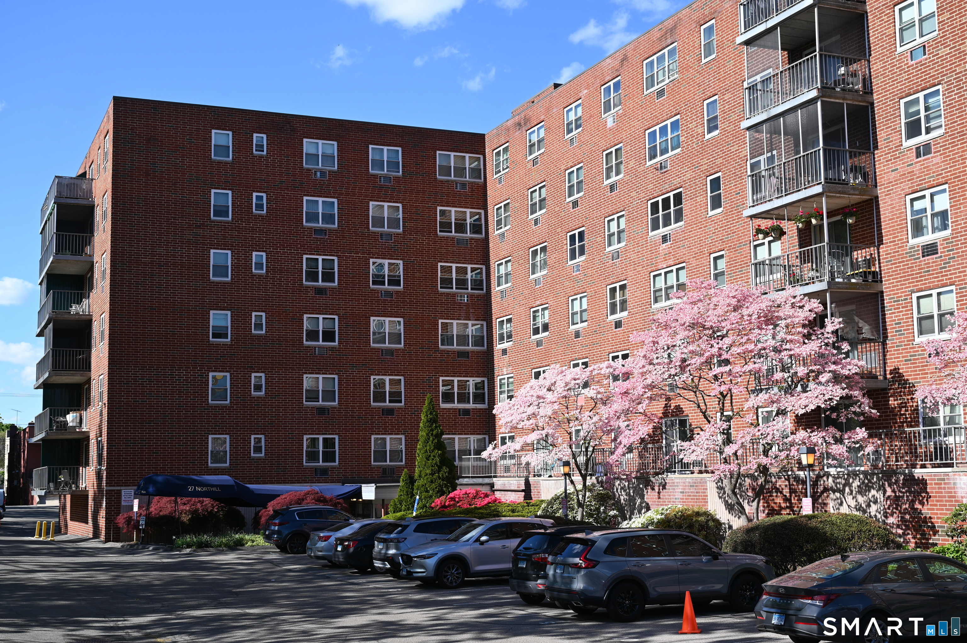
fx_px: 1235
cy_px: 322
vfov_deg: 29.2
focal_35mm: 46
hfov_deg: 42.8
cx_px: 484
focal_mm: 46
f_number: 6.3
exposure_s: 1/320
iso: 100
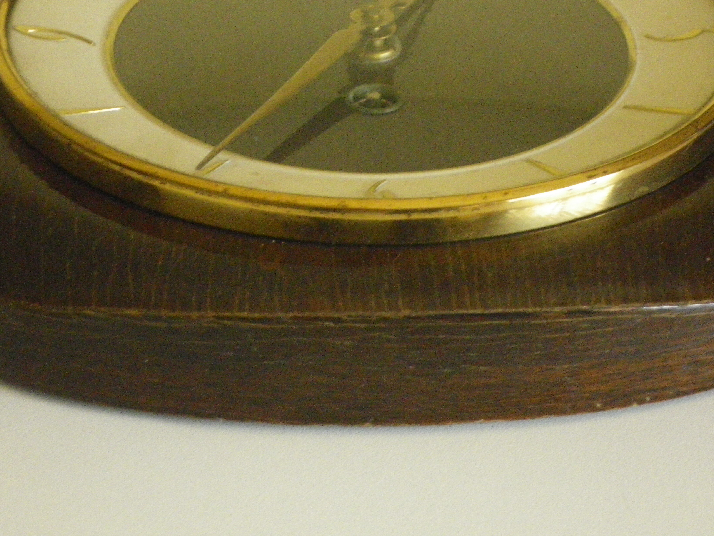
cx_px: 355
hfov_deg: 14.7
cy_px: 311
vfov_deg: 11.1
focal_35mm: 134
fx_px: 2764
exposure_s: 1/25
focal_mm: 19.6
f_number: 5.8
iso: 800
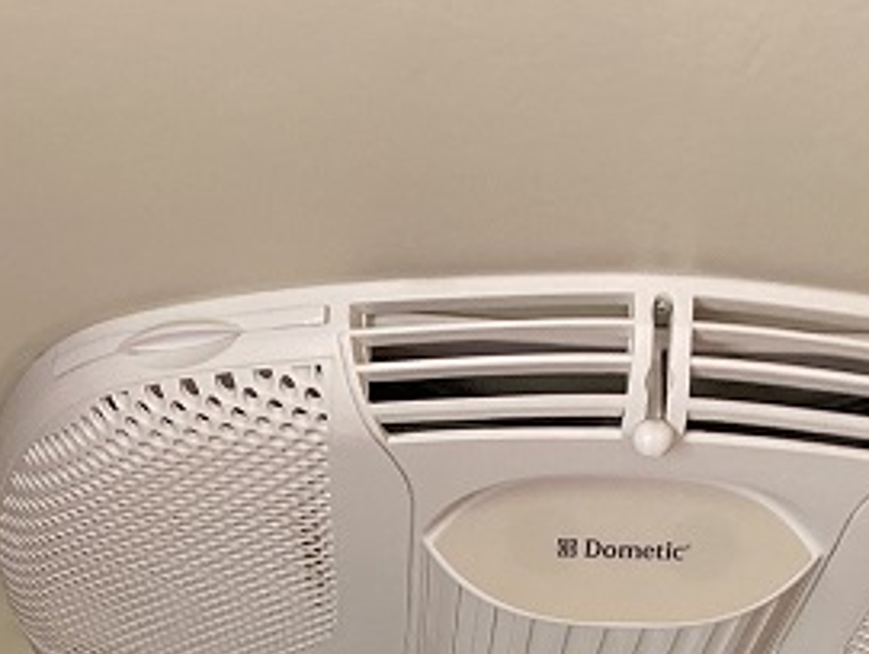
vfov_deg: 13.0
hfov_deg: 18.8
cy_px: 1148
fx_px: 2614
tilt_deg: +6.4
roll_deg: +0.1
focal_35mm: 104
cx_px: 606
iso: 64
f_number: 1.8
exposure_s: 1/59
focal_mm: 3.99
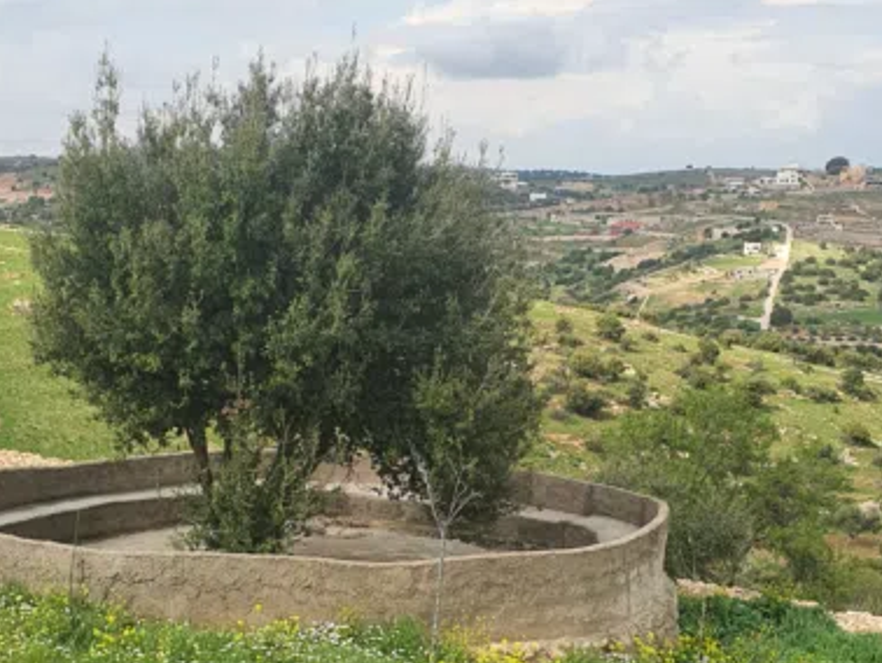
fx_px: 1122
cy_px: 465
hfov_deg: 42.8
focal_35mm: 44
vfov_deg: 32.5
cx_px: 387
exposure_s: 1/976
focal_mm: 4.3
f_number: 2.4
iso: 50
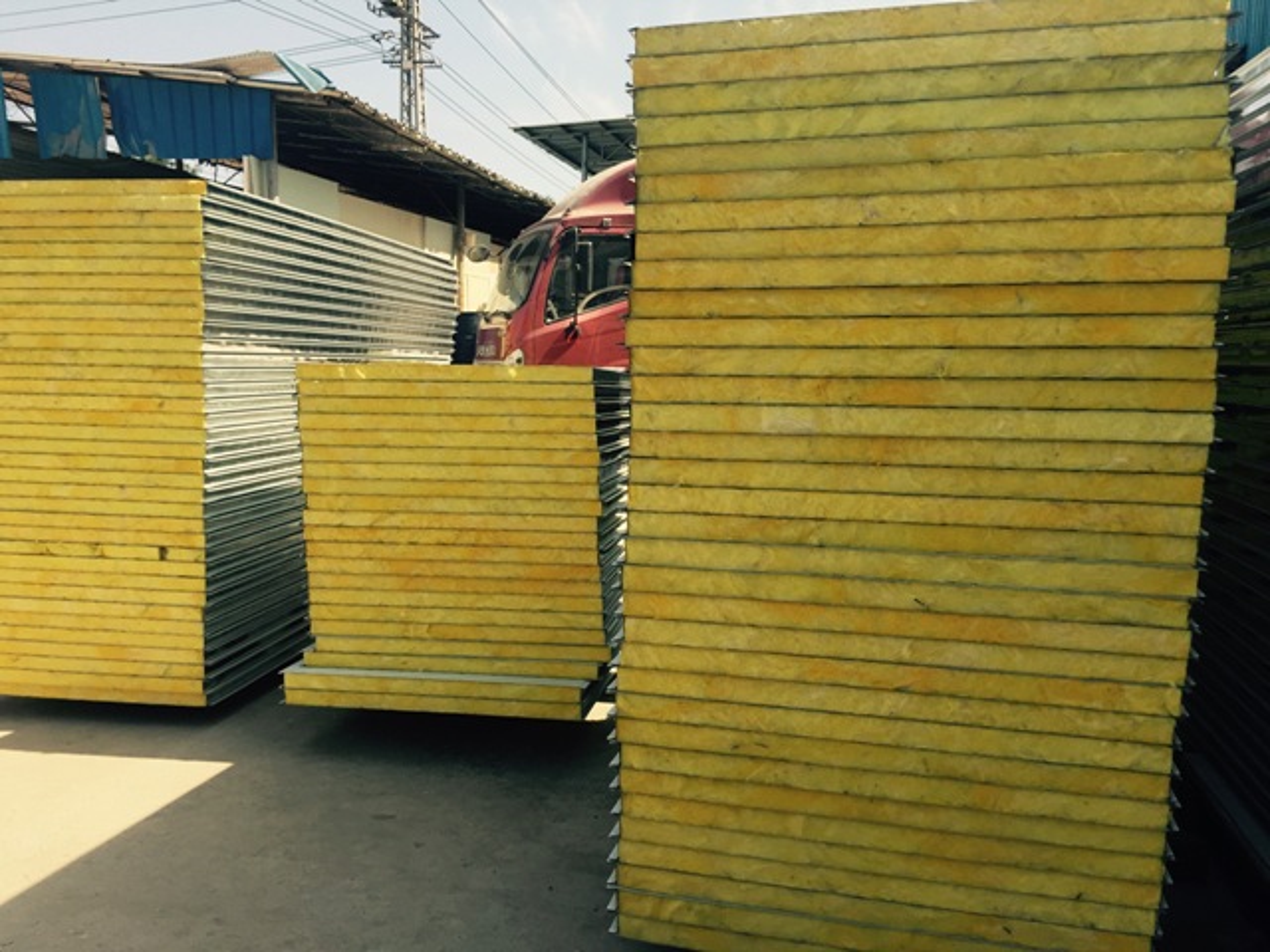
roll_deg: -2.3
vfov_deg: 48.2
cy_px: 476
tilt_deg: -6.9
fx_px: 1064
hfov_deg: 61.7
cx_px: 635
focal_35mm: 29
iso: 32
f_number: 2.2
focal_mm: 4.15
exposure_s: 1/1236
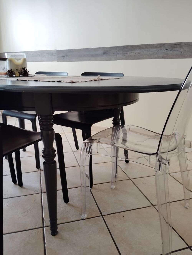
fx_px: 207
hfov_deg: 49.9
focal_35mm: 28
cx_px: 96
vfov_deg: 63.4
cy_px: 128
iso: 552
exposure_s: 1/50
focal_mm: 4.22
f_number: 1.8
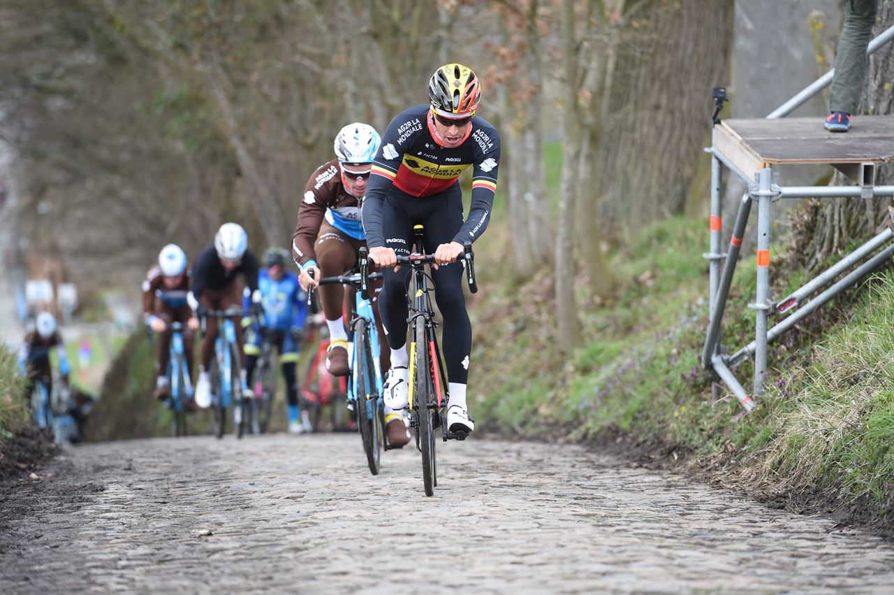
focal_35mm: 200
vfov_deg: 6.9
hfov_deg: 10.3
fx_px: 4962
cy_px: 298
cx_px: 447
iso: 800
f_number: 4
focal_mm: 200
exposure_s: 1/1000
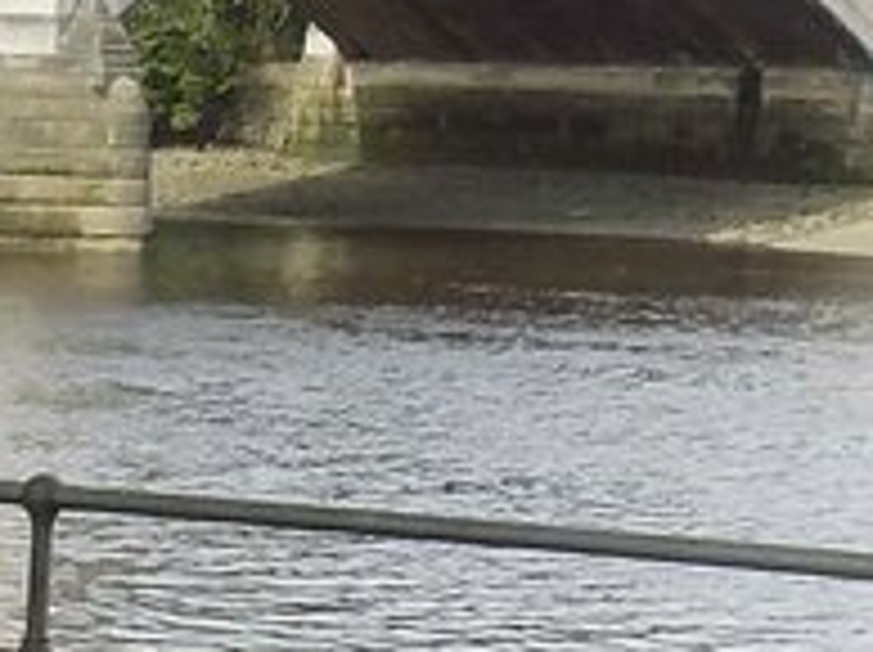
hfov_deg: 9.8
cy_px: 1196
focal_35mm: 186
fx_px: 4685
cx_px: -958
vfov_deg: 7.7
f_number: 3.3
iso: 80
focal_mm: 5.3
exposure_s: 1/400
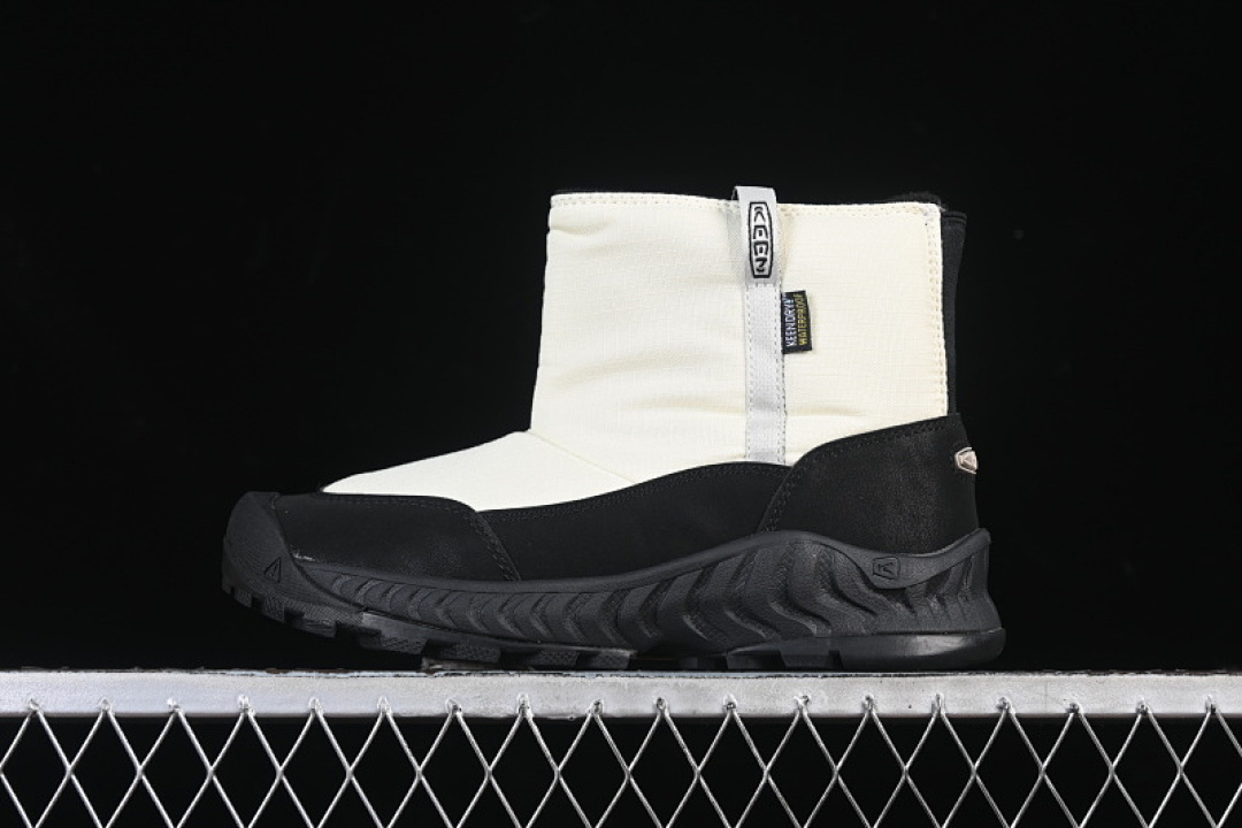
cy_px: 414
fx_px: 2587
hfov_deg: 27.0
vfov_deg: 18.2
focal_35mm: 75
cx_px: 621
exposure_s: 1/80
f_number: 7.1
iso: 160
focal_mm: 50
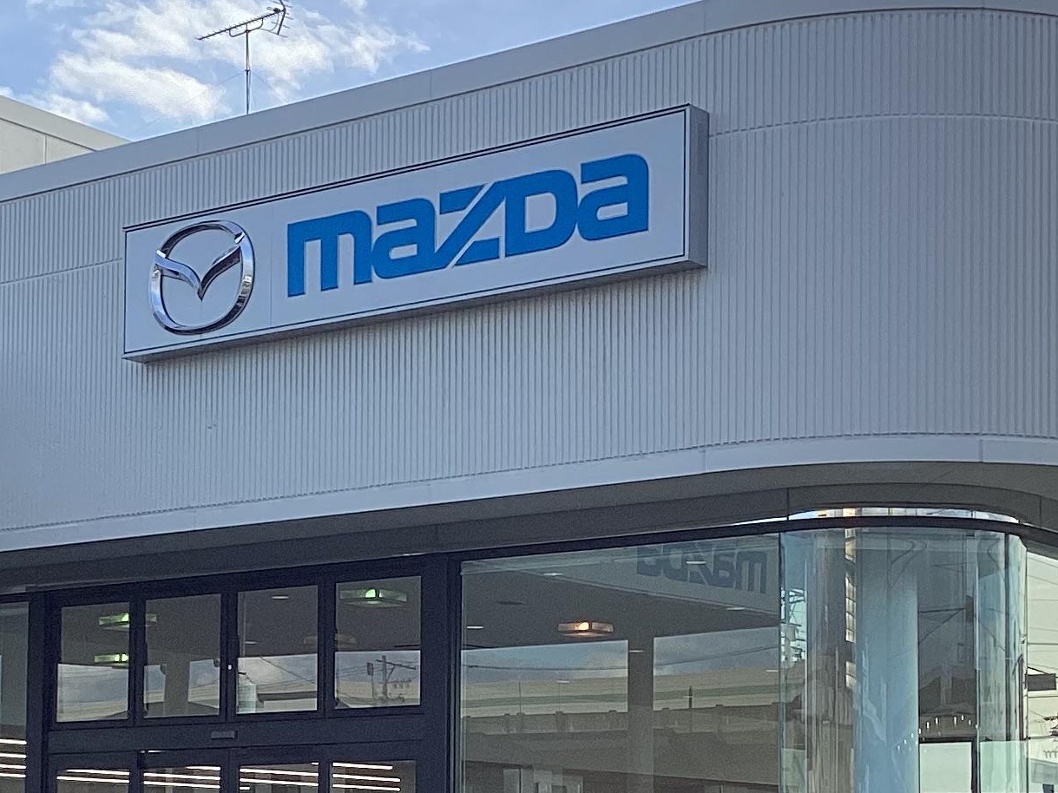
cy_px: 708
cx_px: 358
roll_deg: +0.0
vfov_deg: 17.5
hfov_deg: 23.5
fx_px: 2537
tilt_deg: +2.4
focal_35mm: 83
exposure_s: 1/849
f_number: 2.4
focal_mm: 3.3
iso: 25
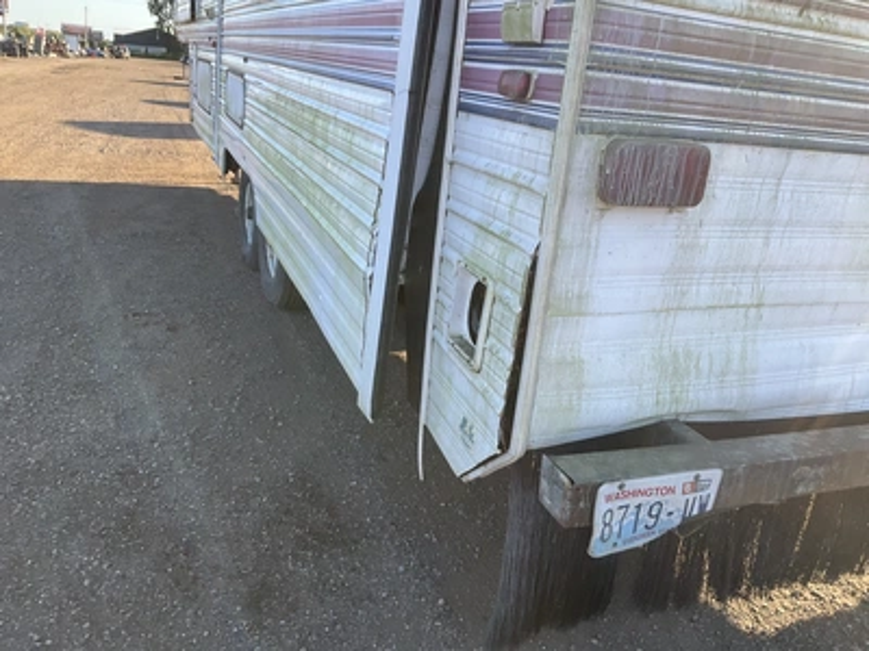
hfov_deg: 61.7
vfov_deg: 48.2
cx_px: 434
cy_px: 326
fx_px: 728
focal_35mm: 29
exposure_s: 1/442
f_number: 1.8
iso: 25
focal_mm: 3
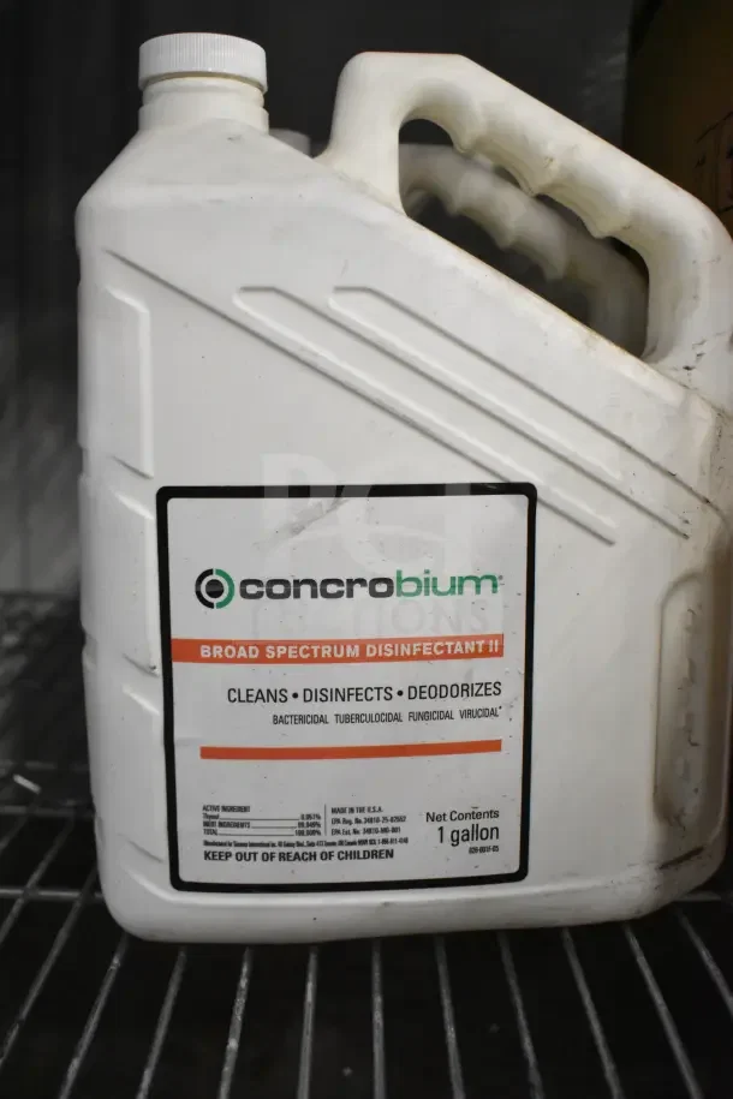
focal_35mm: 36
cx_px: 366
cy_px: 550
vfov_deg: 53.1
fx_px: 1099
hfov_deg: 36.9
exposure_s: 1/100
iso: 6400
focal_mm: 24
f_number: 5
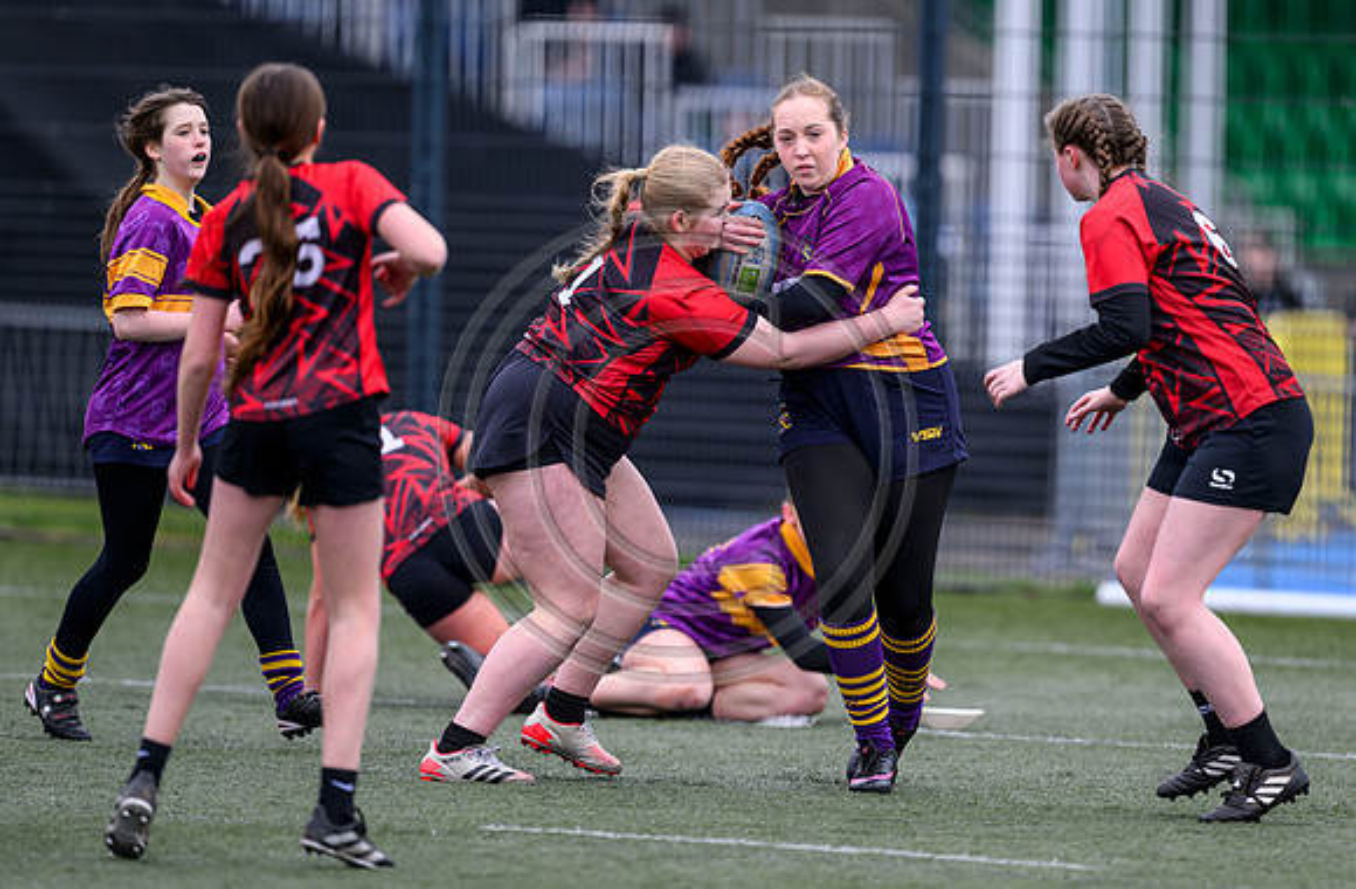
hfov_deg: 4.2
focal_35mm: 496
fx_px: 18595
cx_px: 768
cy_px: 431
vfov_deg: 2.7
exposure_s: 1/1600
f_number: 3.2
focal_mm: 400
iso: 500
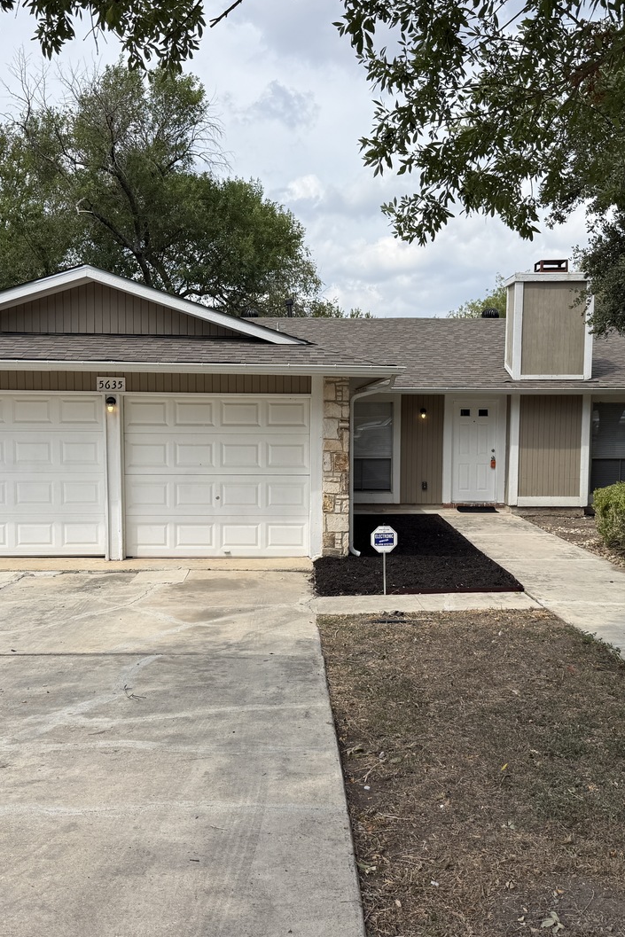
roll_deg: -0.3
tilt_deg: -2.7
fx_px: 885
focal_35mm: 34
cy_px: 471
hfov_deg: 38.9
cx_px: 311
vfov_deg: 55.8
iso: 80
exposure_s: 1/3953
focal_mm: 6.76
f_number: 1.78
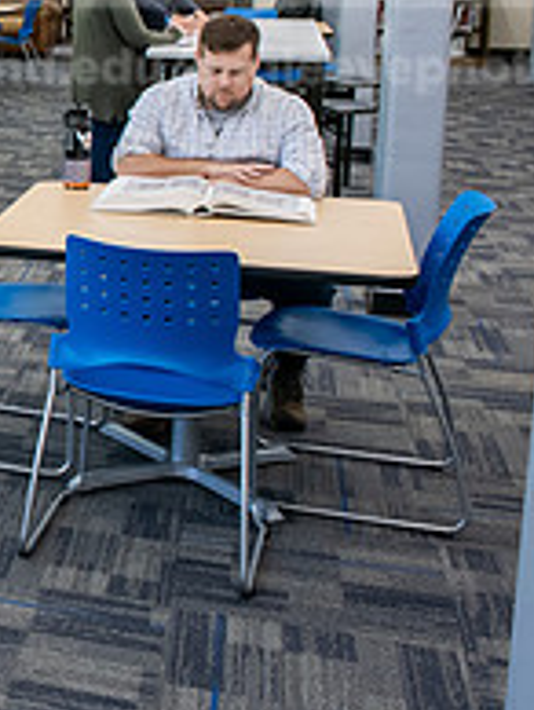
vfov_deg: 27.6
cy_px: 145
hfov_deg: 17.2
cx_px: -443
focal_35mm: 69
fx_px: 1416
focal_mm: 24
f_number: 5
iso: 1600
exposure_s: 1/160
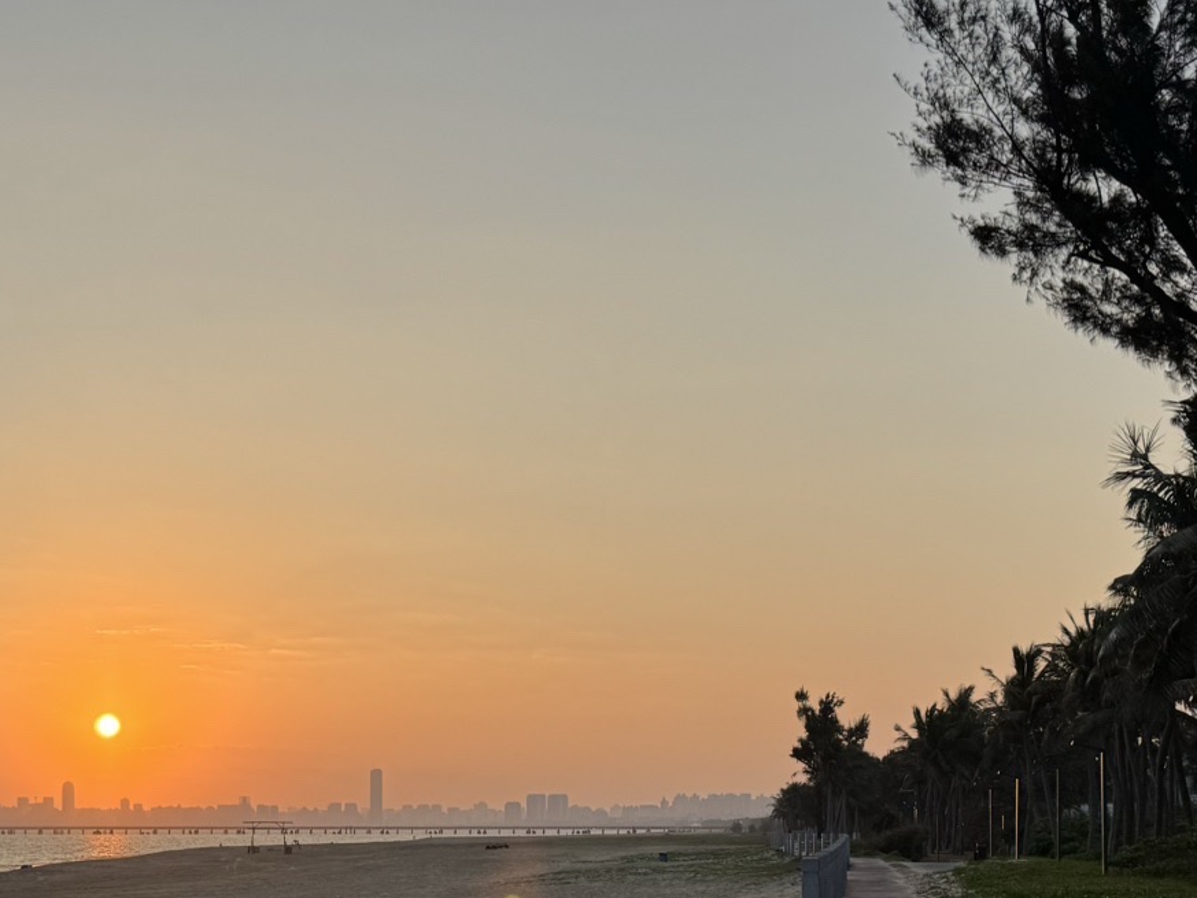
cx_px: 317
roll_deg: +0.2
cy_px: 805
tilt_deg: +0.1
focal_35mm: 55
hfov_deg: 34.3
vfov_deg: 25.7
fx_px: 1902
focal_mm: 6.76
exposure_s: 1/2833
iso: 80
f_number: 1.78
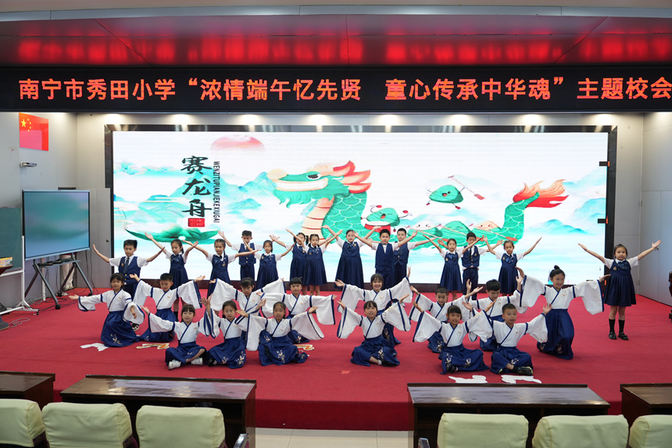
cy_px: 224
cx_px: 336
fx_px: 560
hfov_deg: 61.9
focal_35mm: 30
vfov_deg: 43.6
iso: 640
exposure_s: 1/100
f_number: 3.5
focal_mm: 30
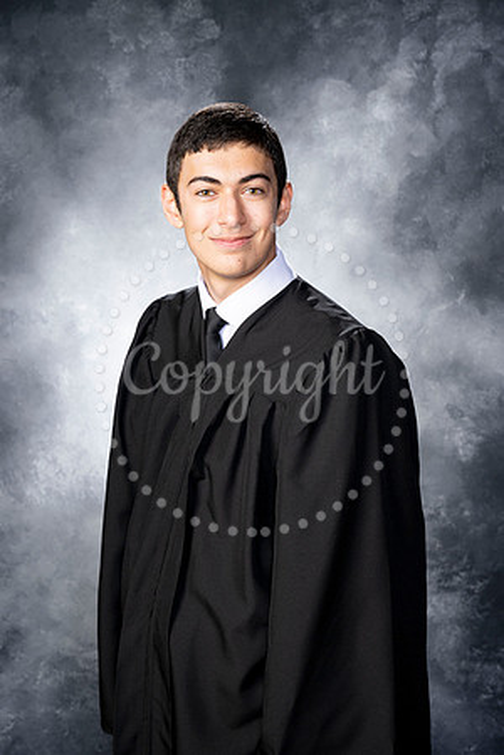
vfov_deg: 27.7
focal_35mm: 73
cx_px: 252
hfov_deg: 18.7
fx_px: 1533
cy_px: 378
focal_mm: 73
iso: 250
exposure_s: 1/160
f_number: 9
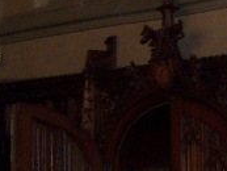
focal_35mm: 176
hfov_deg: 10.7
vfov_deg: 8.4
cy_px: 30
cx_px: 373
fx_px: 1155
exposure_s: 1/30
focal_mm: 8
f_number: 2.8
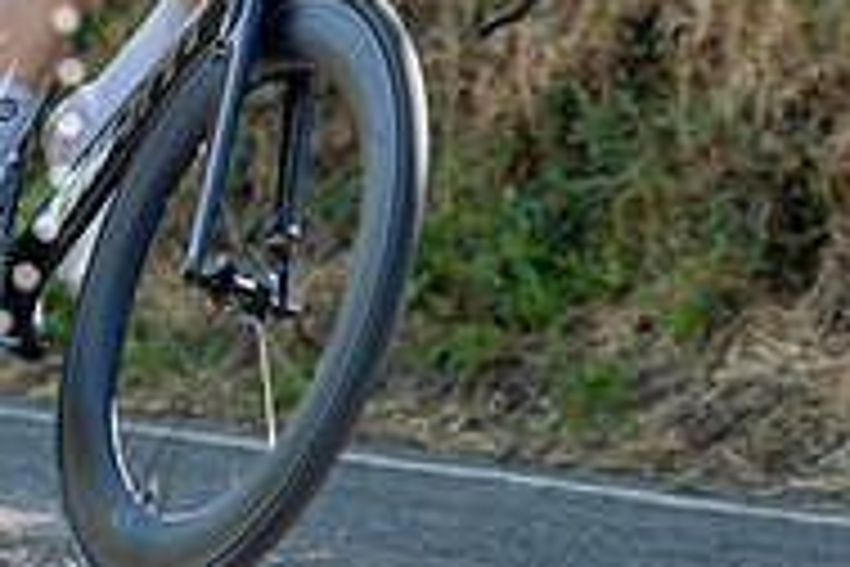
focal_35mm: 344
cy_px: -151
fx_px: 8122
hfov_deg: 6.0
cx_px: 360
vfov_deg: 4.0
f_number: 4
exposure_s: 1/1000
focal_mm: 112
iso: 800
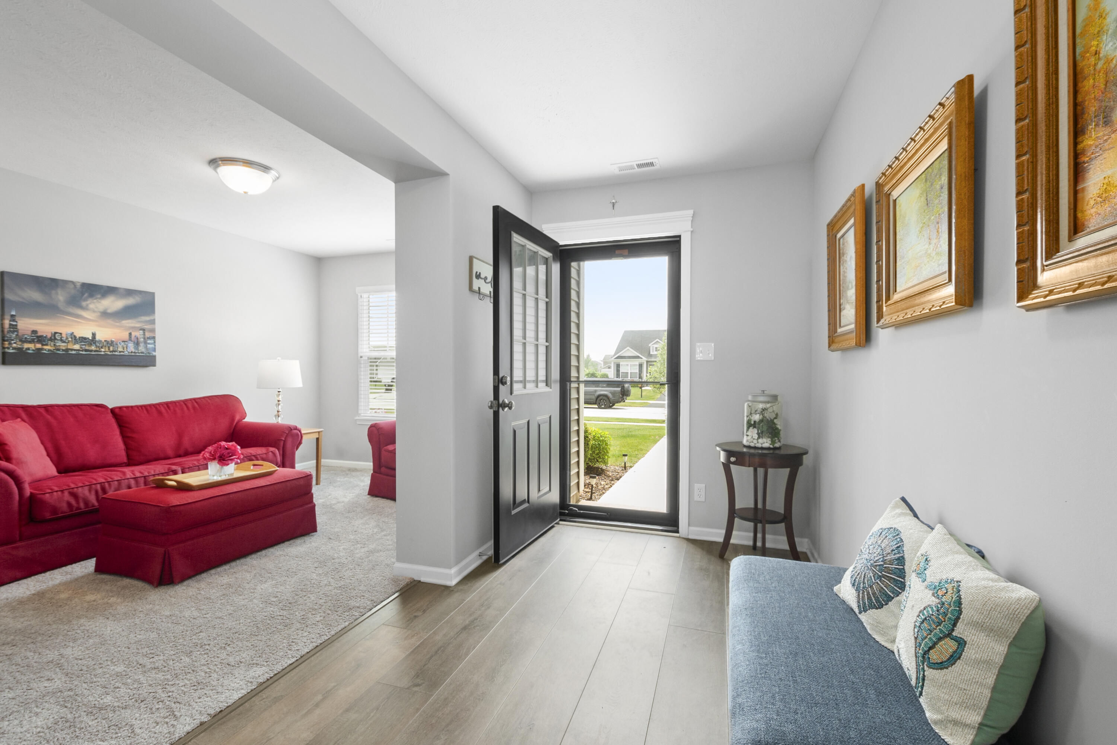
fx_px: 465
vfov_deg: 77.3
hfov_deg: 100.4
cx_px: 558
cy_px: 372
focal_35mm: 15
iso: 320
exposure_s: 1/20
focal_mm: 10
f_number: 8
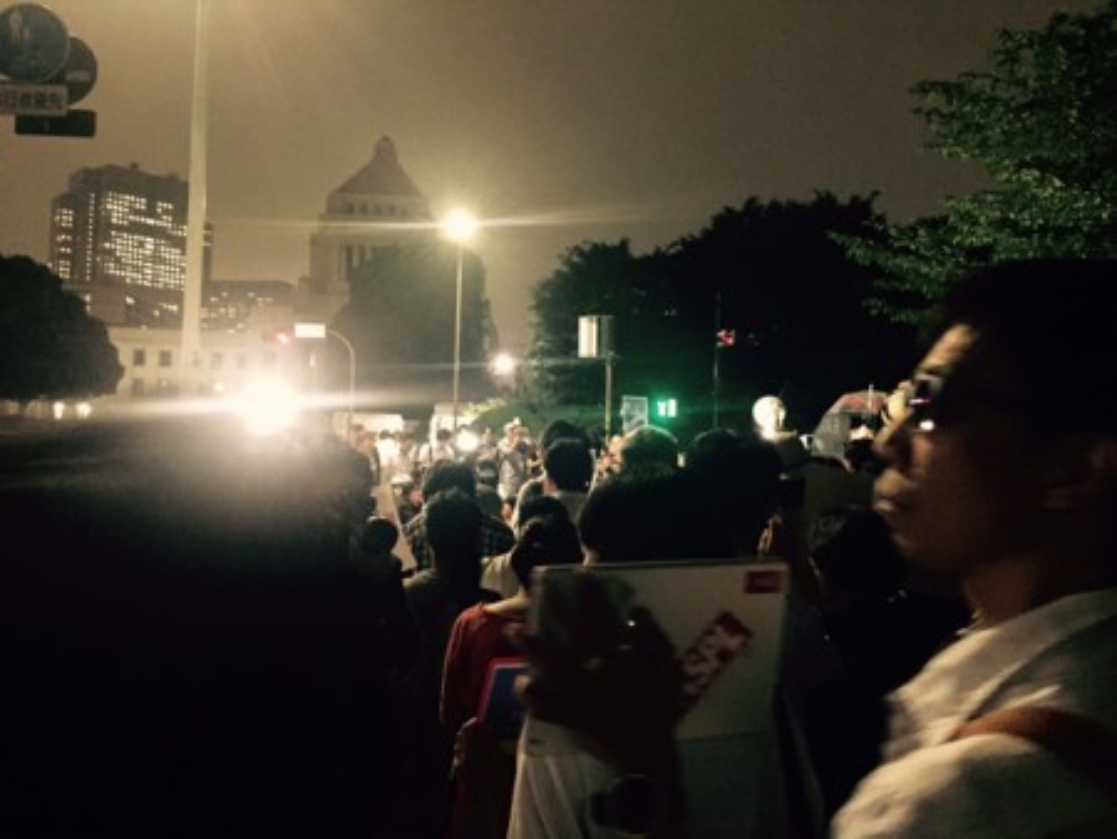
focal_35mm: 29
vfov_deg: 48.3
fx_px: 936
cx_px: 558
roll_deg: -3.8
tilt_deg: +3.7
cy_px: 420
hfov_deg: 61.6
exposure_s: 1/15
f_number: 2.2
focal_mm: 4.15
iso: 640
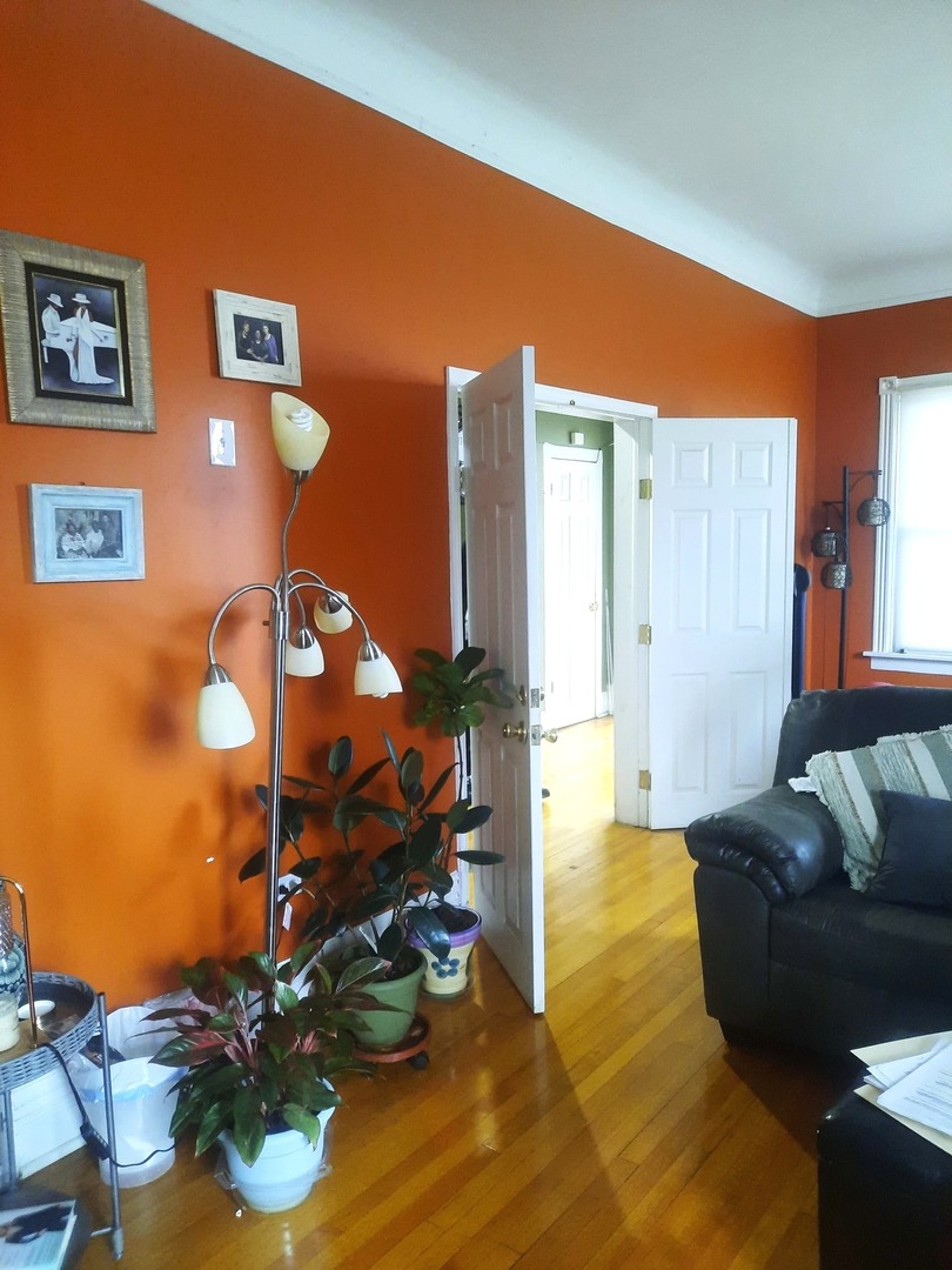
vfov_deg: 69.4
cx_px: 476
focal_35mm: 25
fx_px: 917
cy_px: 635
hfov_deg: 54.9
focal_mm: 4.6
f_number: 2
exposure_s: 1/24
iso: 400
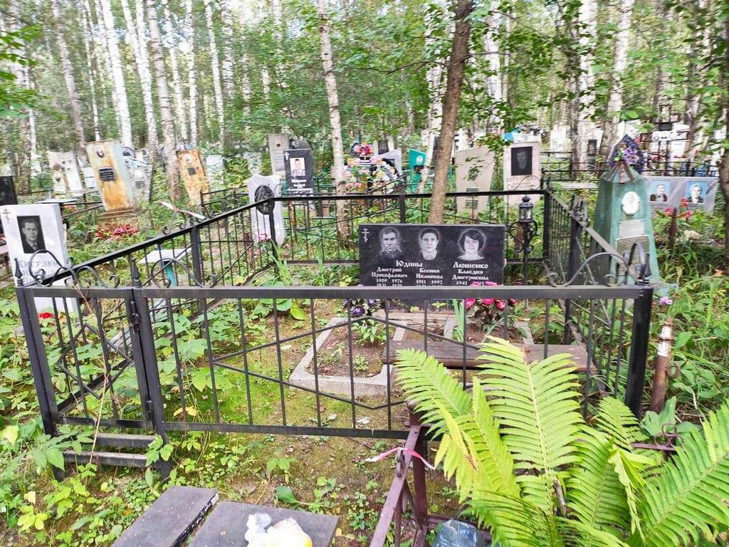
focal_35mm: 26
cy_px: 274
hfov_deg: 67.3
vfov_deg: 53.1
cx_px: 364
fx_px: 548
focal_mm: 4.77
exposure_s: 1/50
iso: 157
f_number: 1.75
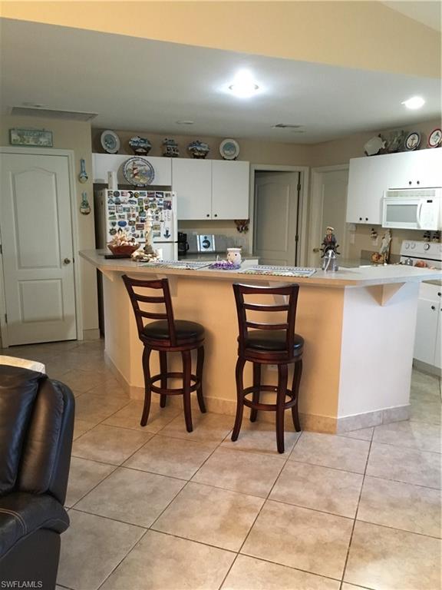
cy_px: 295
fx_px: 494
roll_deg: -1.1
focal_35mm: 29
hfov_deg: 48.2
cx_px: 221
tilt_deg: -10.7
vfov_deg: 61.7
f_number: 2.2
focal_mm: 4.15
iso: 320
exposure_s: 1/15
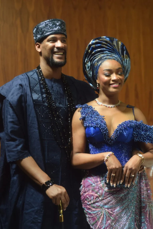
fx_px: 478
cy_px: 114
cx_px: 76
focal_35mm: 75
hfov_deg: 18.2
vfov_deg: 27.0
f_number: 2.2
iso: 400
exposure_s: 1/160
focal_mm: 50
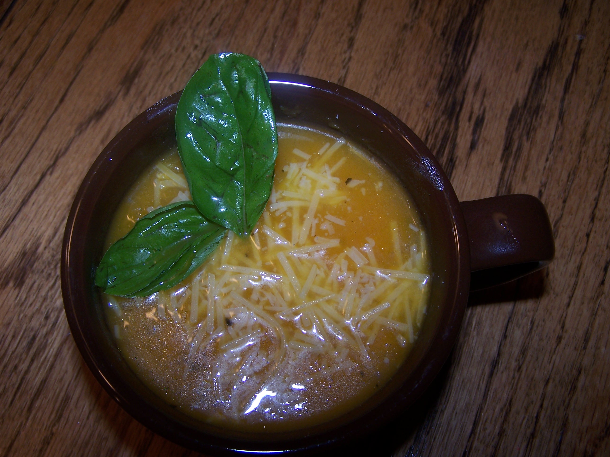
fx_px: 670
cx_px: 305
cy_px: 228
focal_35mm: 38
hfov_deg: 49.0
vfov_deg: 37.7
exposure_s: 1/60
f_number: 2.8
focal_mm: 6.3
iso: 80
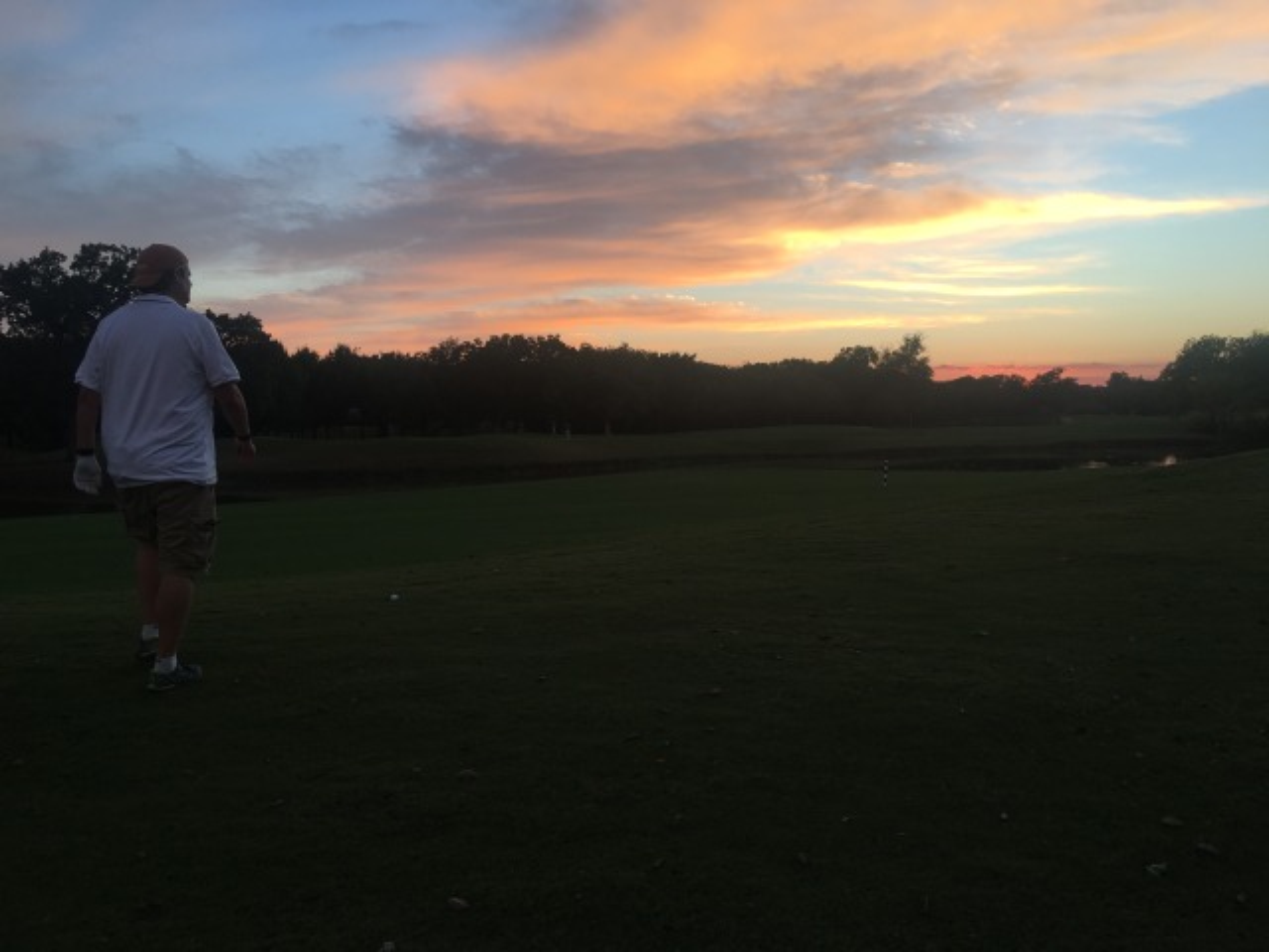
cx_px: 634
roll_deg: +0.3
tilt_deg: -2.0
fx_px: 1063
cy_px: 476
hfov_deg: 61.7
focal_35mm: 29
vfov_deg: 48.2
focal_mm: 4.15
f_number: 2.2
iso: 25
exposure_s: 1/165
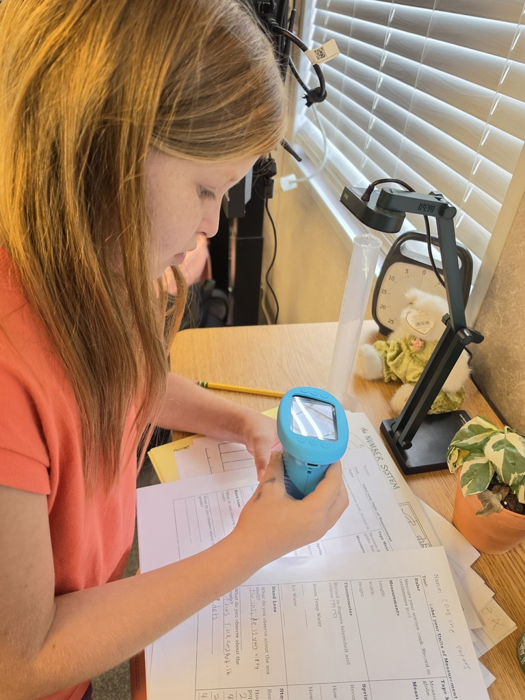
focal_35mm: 23
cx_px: 262
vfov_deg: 73.9
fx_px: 465
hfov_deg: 58.9
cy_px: 350
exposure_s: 1/120
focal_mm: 6.5
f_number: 1.4
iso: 125
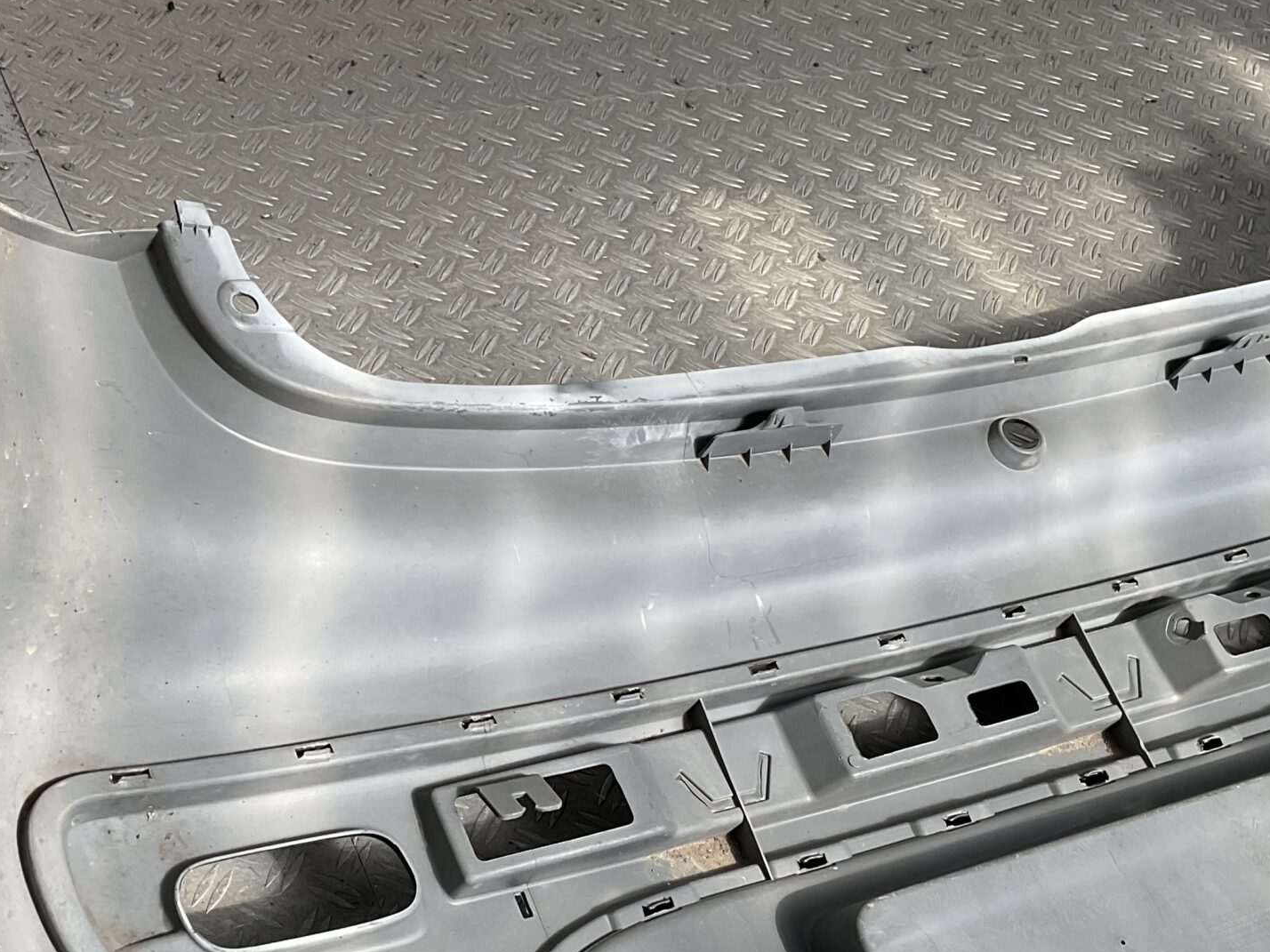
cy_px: 615
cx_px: 578
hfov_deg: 36.8
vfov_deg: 27.9
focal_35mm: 52
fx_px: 1908
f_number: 1.8
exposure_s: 1/478
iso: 16
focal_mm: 3
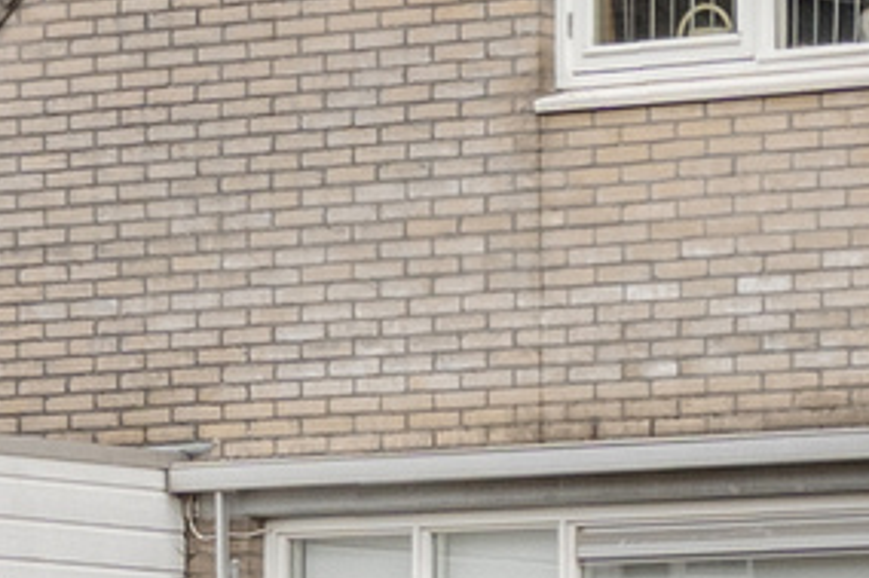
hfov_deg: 7.3
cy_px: 327
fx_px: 6610
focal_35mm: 274
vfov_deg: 5.0
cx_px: 1613
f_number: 2.8
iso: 400
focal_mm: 24
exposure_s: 1/6400
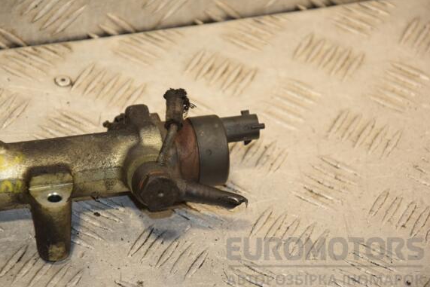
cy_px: 148
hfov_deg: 12.4
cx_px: 212
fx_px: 1977
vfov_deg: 8.3
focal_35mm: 166
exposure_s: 1/200
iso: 800
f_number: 5.6
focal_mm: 105
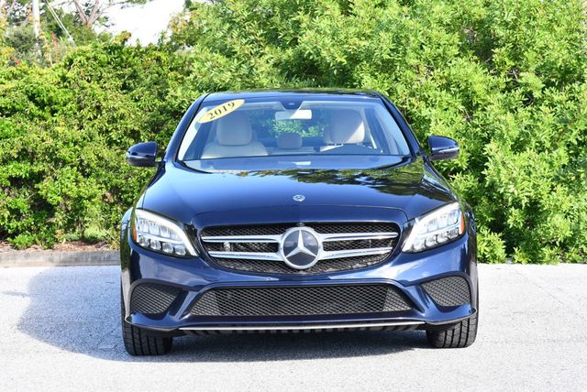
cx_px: 294
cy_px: 196
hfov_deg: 25.3
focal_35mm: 80
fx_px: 1306
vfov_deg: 17.1
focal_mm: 40
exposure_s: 1/250
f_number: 5.6
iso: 280
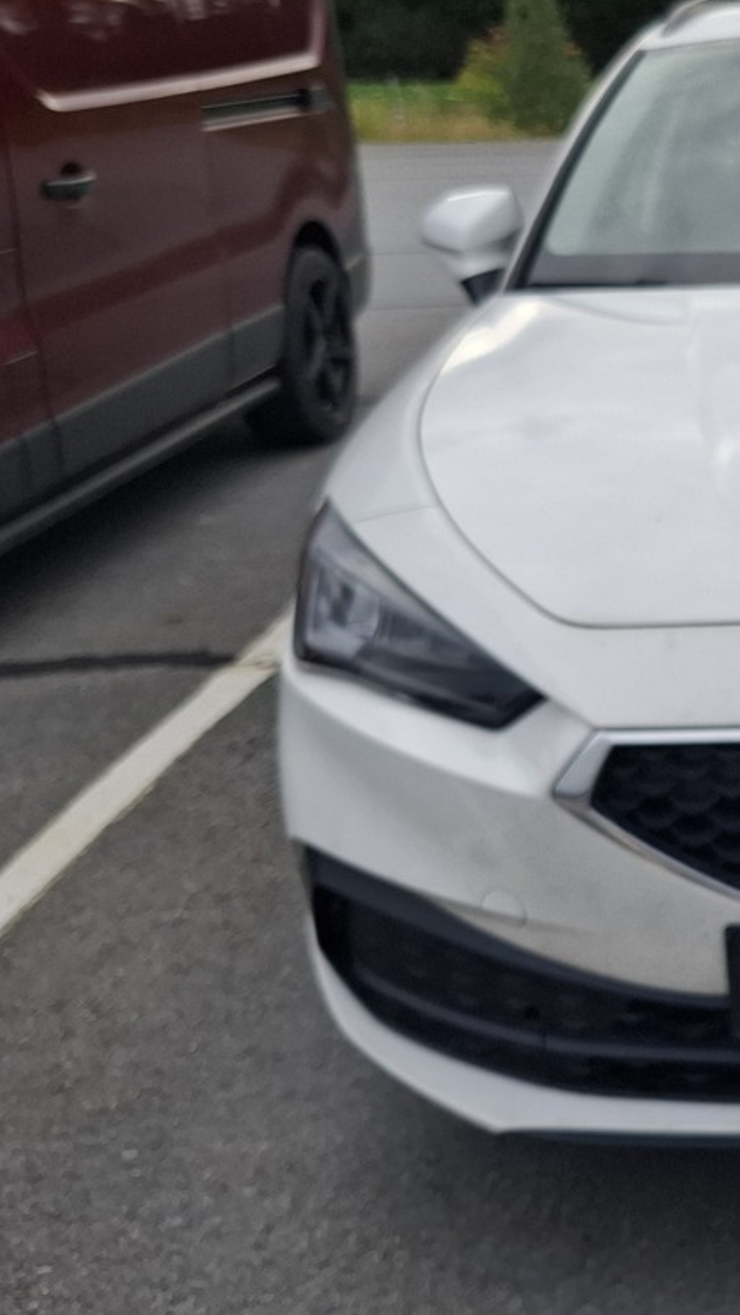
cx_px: 976
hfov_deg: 22.6
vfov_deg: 43.6
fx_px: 1640
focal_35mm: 47
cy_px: 577
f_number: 1.8
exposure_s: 1/567
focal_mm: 5.54
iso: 50
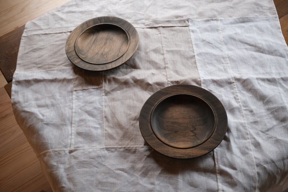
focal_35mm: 45
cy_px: 96
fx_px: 360
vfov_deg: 29.9
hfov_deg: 43.6
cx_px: 144
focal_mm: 30
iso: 1000
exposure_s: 1/100
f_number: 2.8
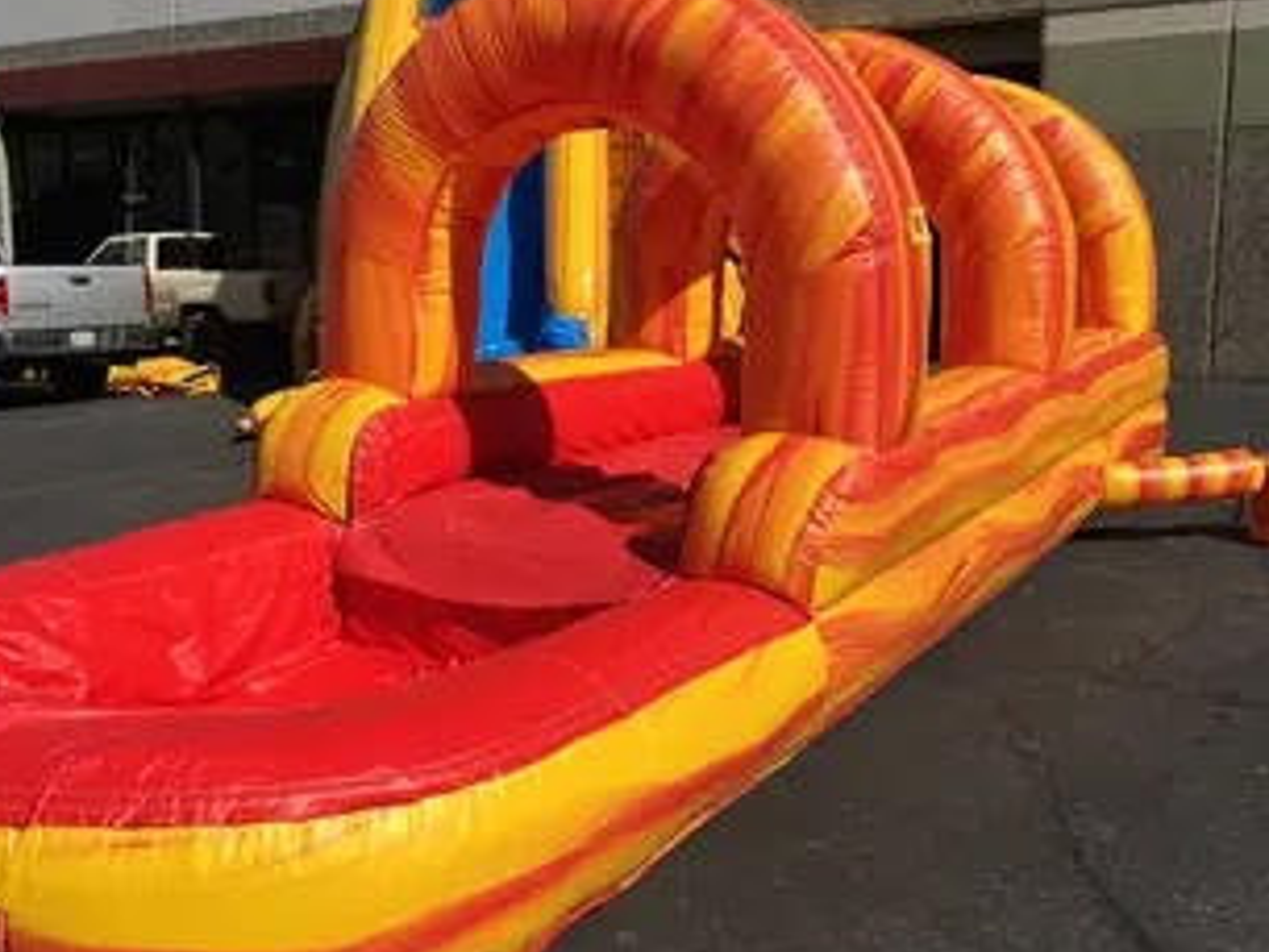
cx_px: 574
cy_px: 491
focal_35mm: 38
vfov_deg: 37.7
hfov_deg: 48.9
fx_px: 1394
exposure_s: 1/2262
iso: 25
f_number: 2.2
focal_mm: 4.15
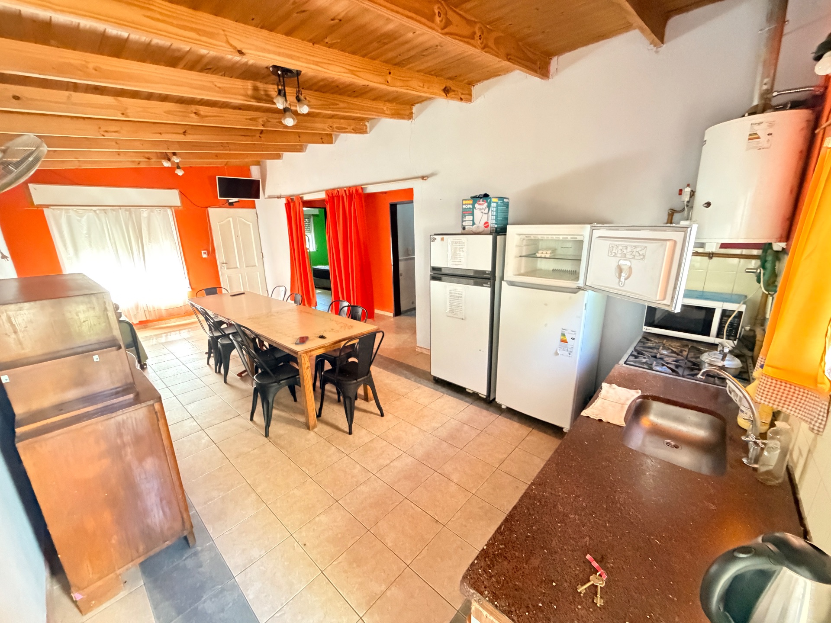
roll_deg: +1.1
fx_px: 336
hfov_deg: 102.1
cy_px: 312
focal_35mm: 14
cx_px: 416
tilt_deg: -14.5
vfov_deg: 85.7
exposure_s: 1/53
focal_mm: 2.22
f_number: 2.2
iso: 1250
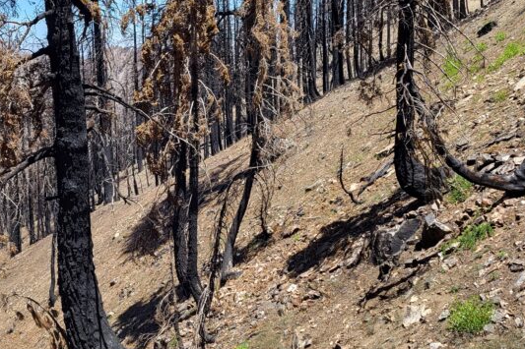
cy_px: 90
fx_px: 758
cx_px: 173
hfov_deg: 37.8
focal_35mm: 52
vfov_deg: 25.7
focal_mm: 5.4
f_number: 1.8
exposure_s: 1/1513
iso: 40
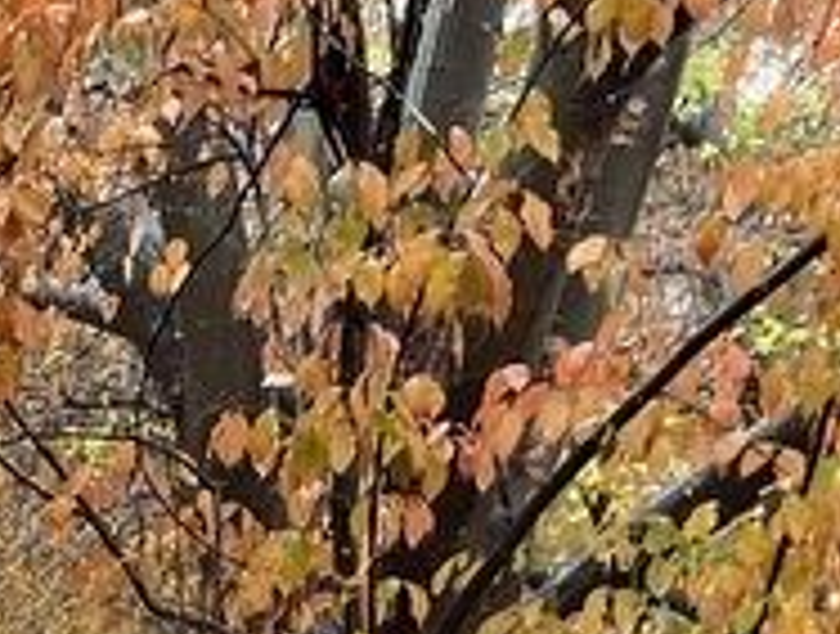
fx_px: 2699
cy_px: 1264
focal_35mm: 111
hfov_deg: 15.3
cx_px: -665
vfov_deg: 11.9
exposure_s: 1/114
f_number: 1.6
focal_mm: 5.1
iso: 125
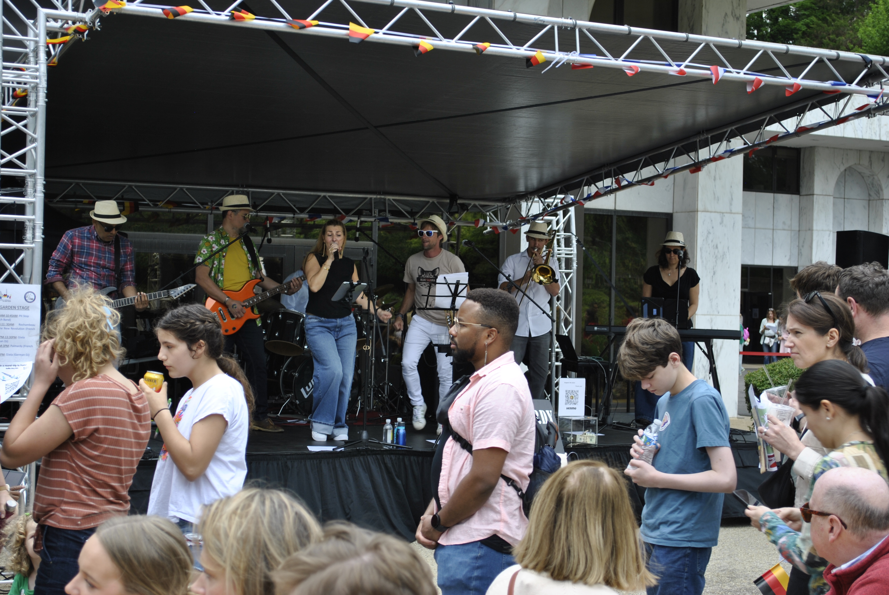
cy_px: 298
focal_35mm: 60
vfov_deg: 22.7
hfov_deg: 33.4
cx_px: 444
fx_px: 1483
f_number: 5.3
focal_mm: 40
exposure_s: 1/125
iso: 100
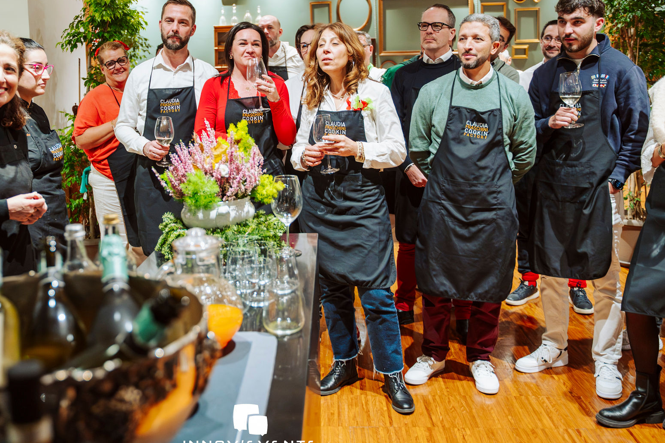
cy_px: 180
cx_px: 251
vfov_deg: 35.8
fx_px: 683
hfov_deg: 51.4
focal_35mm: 37
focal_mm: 28
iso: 5000
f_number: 2.8
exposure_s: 1/250
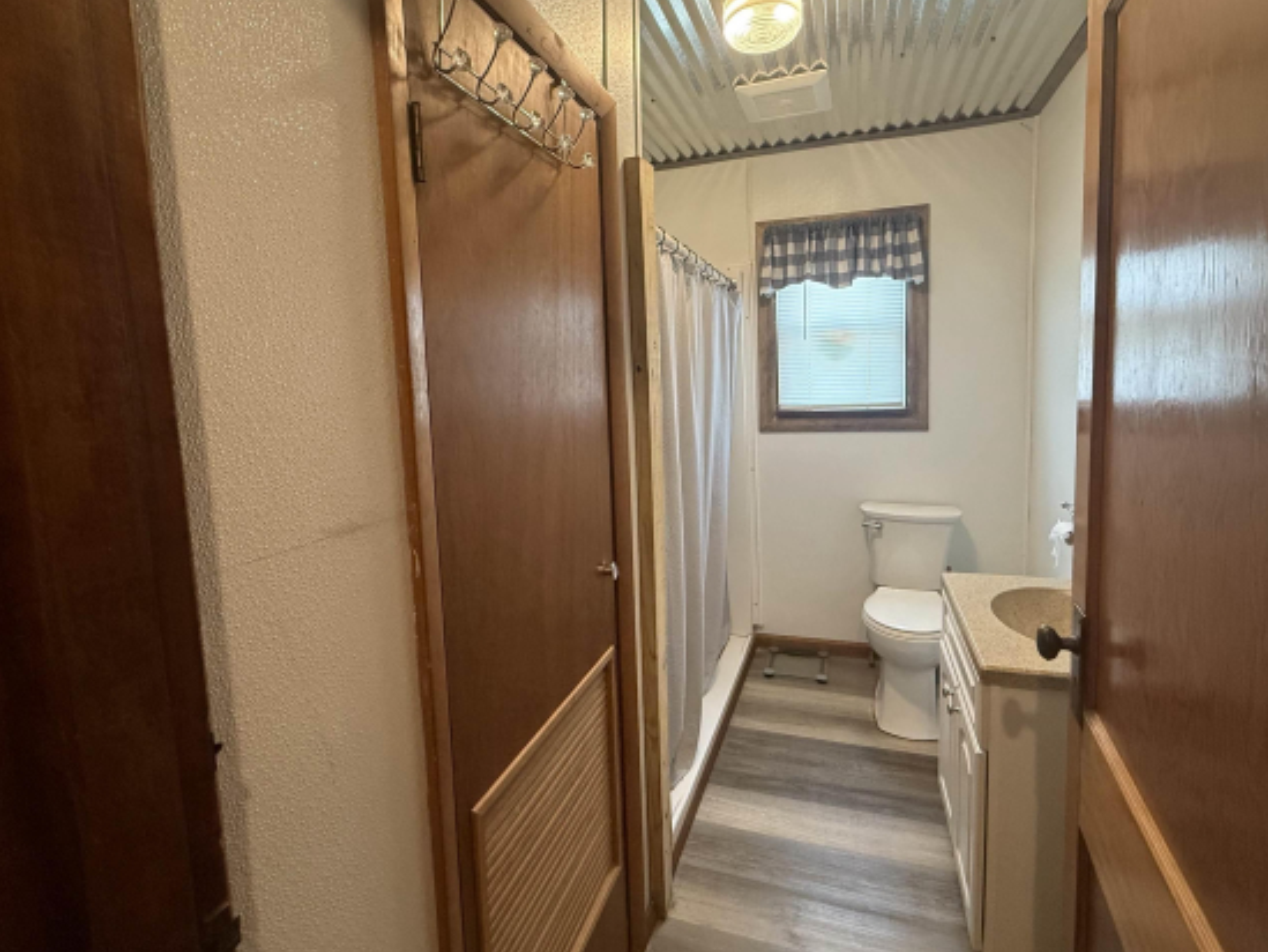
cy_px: 434
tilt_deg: -5.6
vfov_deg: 74.6
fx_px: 623
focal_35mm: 17
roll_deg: +1.4
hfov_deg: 91.0
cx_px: 664
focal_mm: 2.22
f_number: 2.2
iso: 640
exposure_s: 1/120
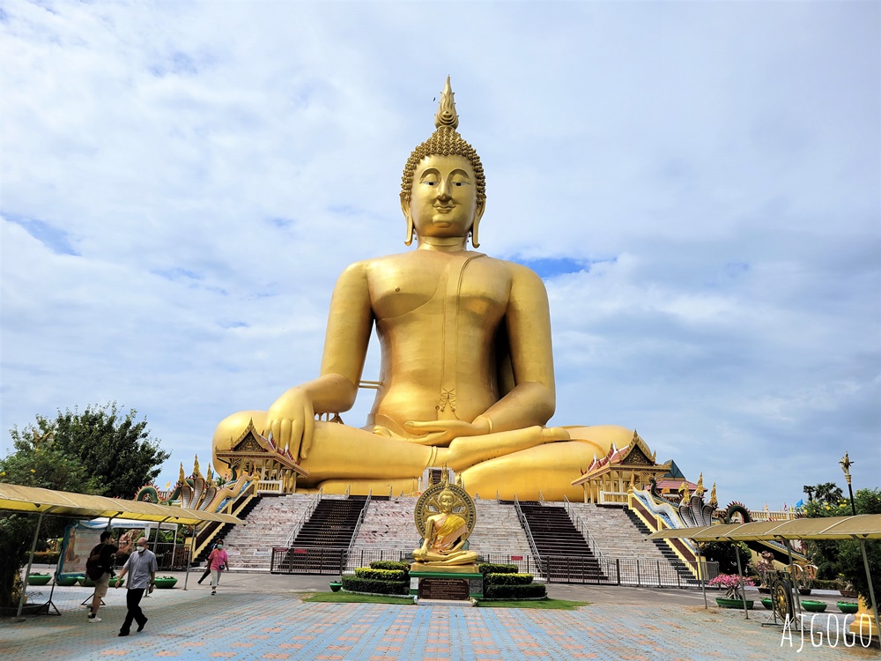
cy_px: 330
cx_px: 440
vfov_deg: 53.1
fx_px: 662
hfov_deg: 67.3
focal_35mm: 26
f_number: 1.8
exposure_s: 1/8698
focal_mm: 5.4
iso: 40
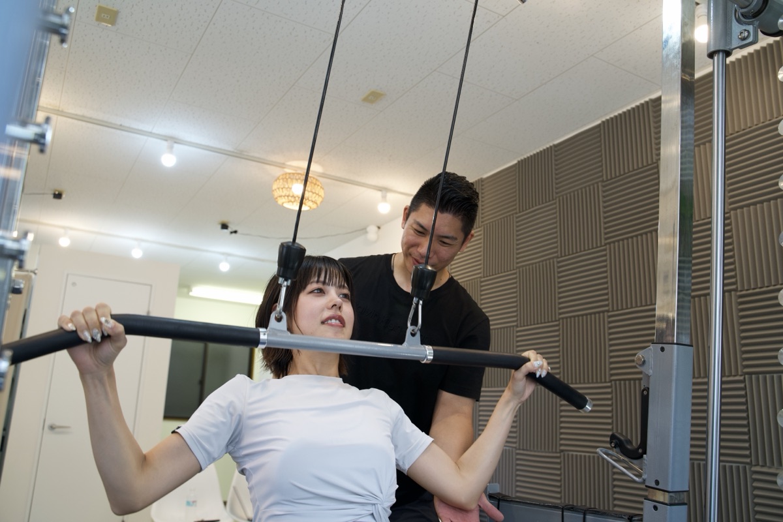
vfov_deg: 43.6
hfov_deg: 61.9
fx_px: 652
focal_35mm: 30
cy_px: 261
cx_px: 392
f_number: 4.5
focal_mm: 30
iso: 500
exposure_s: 1/60
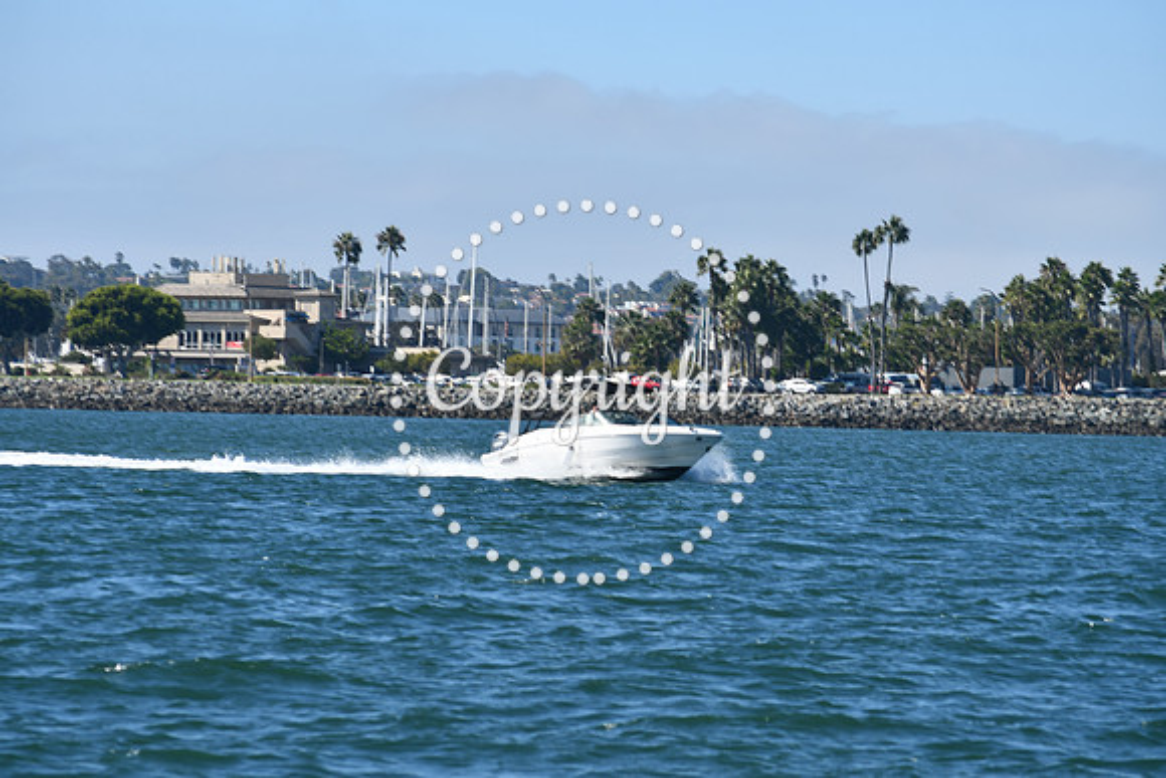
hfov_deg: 10.2
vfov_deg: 6.8
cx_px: 583
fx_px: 6544
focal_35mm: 202
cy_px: 389
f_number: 9
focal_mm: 135
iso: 100
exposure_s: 1/320
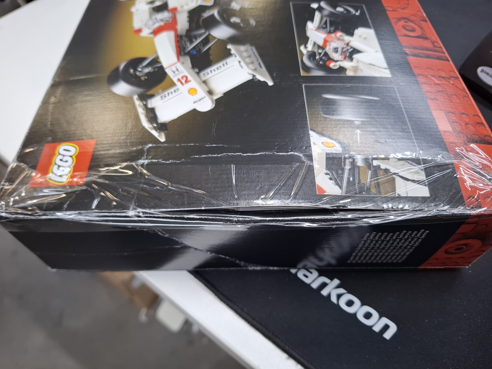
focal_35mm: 23
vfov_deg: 58.9
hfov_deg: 73.9
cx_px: 246
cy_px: 184
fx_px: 327
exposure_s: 1/50
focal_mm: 5.54
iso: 200
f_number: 1.8
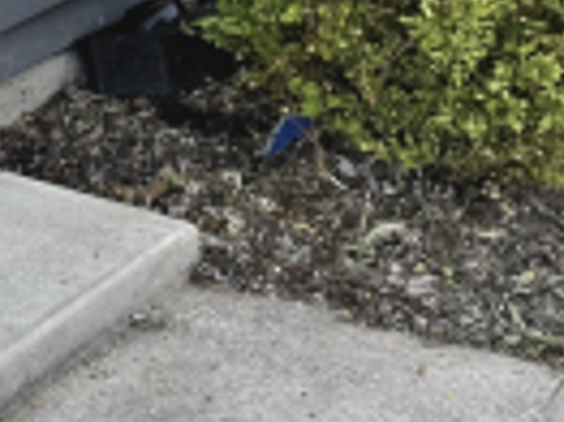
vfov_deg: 11.1
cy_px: -396
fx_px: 1986
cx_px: 62
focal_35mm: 122
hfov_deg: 16.0
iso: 100
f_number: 1.78
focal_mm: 6.76
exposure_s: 1/849
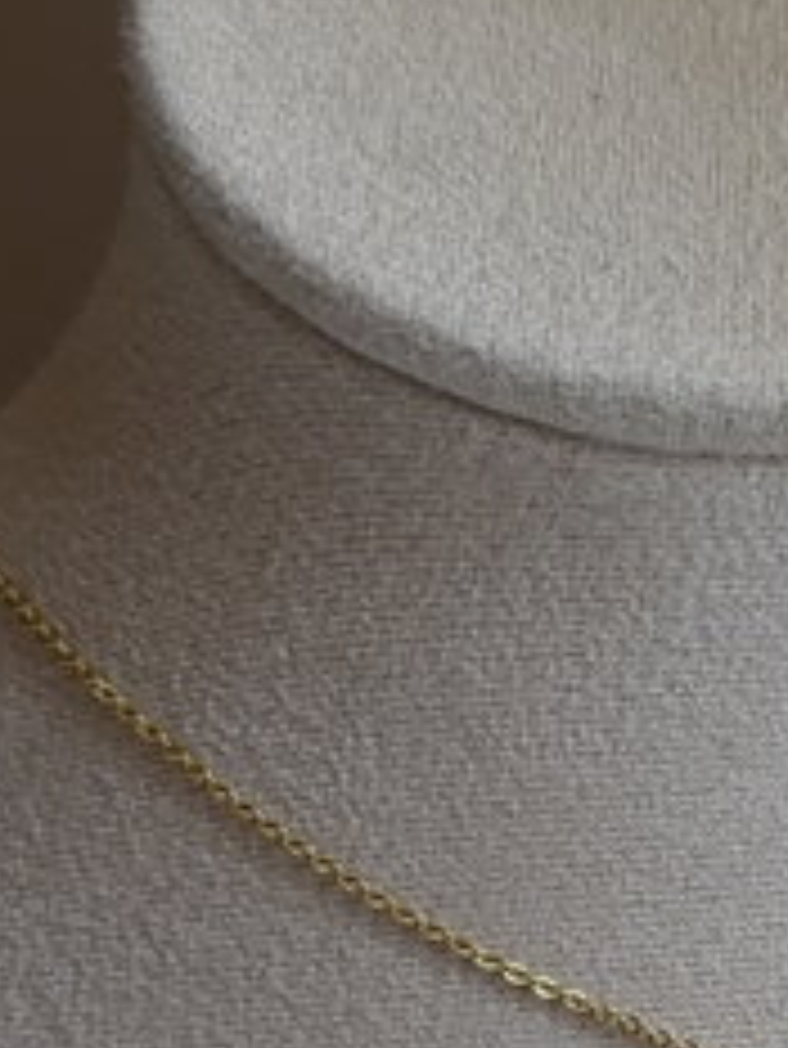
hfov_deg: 24.7
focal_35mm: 55
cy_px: 614
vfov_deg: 34.8
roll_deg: +4.4
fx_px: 1668
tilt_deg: -13.0
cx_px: 874
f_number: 1.78
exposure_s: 1/161
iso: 64
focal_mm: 6.76
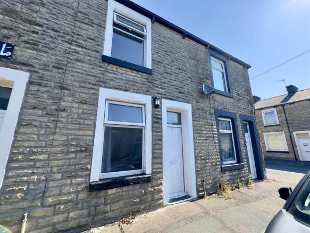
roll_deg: +0.7
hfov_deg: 102.1
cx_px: 155
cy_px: 116
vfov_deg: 85.7
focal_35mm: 14
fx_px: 125
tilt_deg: +12.7
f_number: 2.2
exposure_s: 1/591
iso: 40
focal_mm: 2.22
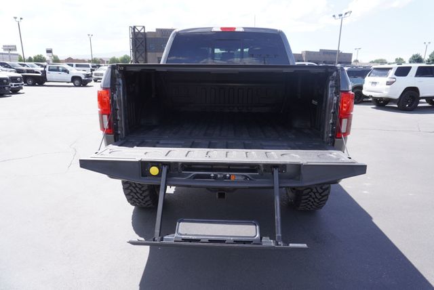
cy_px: 145
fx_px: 290
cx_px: 217
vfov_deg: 53.2
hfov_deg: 73.7
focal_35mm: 24
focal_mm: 16
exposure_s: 1/160
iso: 100
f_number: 6.3
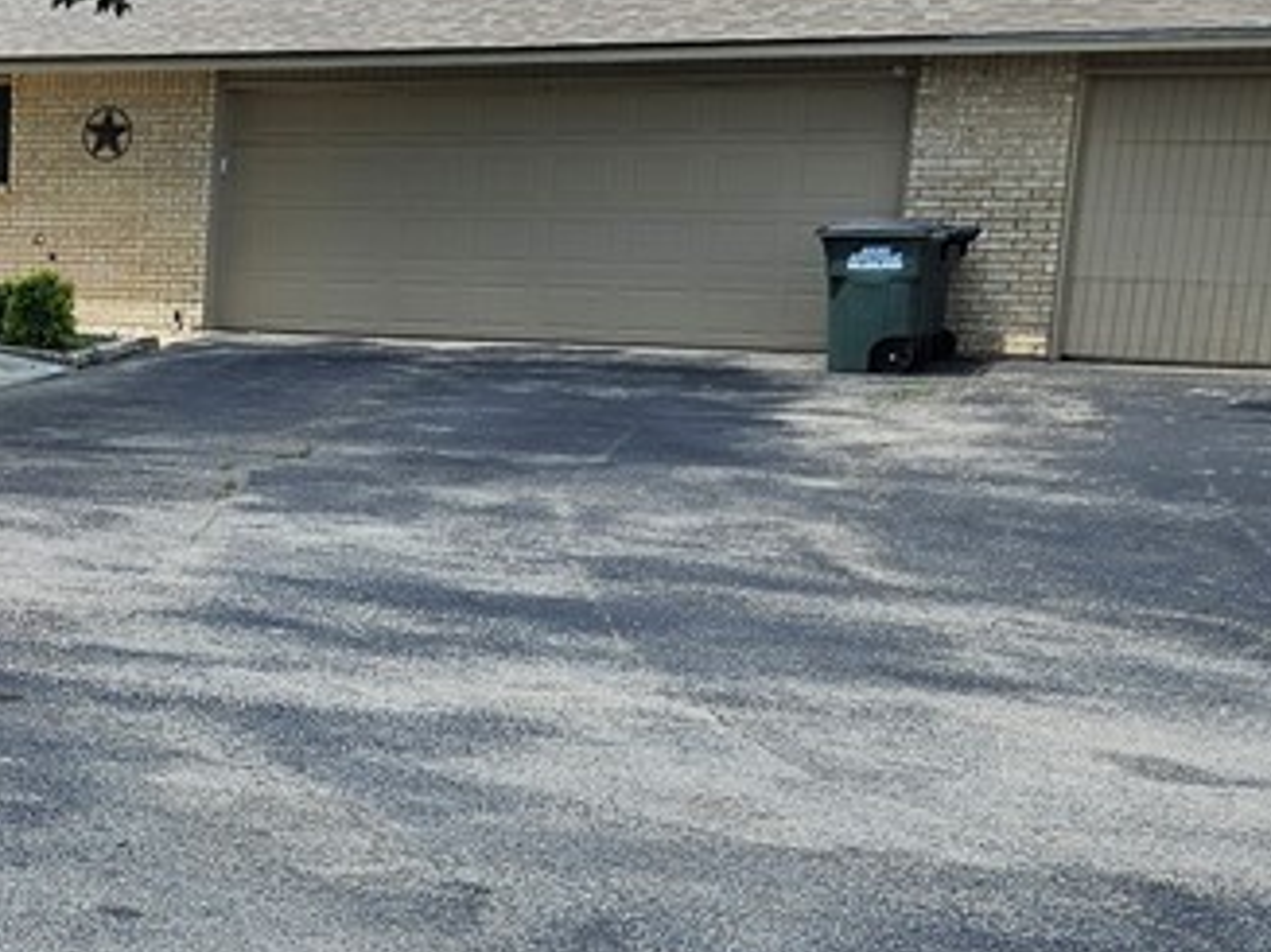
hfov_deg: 24.2
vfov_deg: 20.4
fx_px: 2643
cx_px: -315
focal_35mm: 72
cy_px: 626
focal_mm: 5.4
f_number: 1.8
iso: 25
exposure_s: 1/919
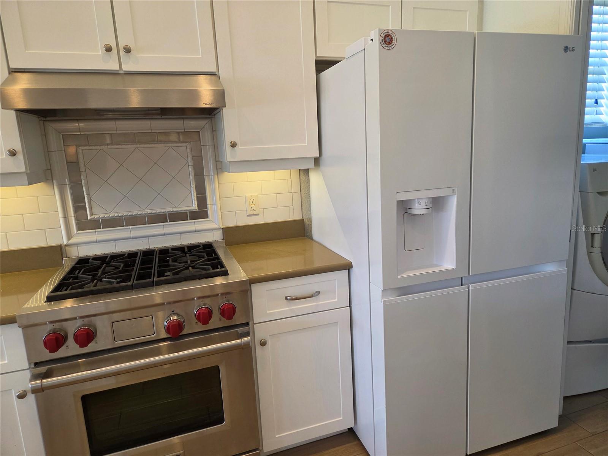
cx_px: 304
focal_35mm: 23
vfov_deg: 58.9
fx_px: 404
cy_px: 228
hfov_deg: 73.9
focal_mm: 5.4
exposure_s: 1/120
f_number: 1.8
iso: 200
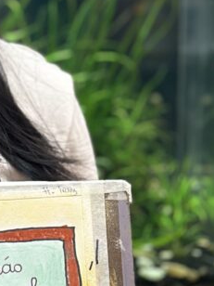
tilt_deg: -6.8
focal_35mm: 208
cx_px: -142
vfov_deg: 9.5
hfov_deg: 7.0
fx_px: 1715
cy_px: 16
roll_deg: -0.4
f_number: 1.78
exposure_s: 1/172
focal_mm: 6.86
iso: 100
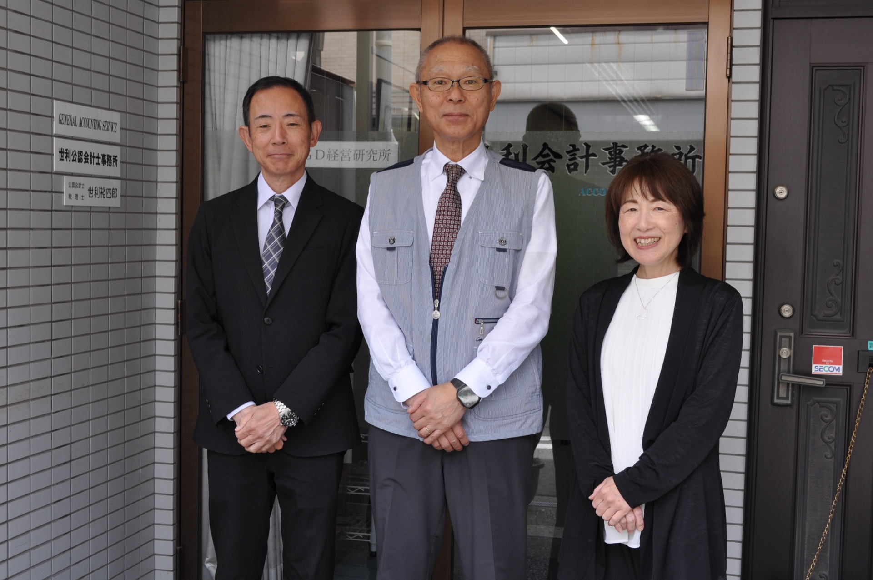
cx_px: 436
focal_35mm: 48
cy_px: 290
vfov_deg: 28.0
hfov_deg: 41.2
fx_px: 1163
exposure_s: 1/60
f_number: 8
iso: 200
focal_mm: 32
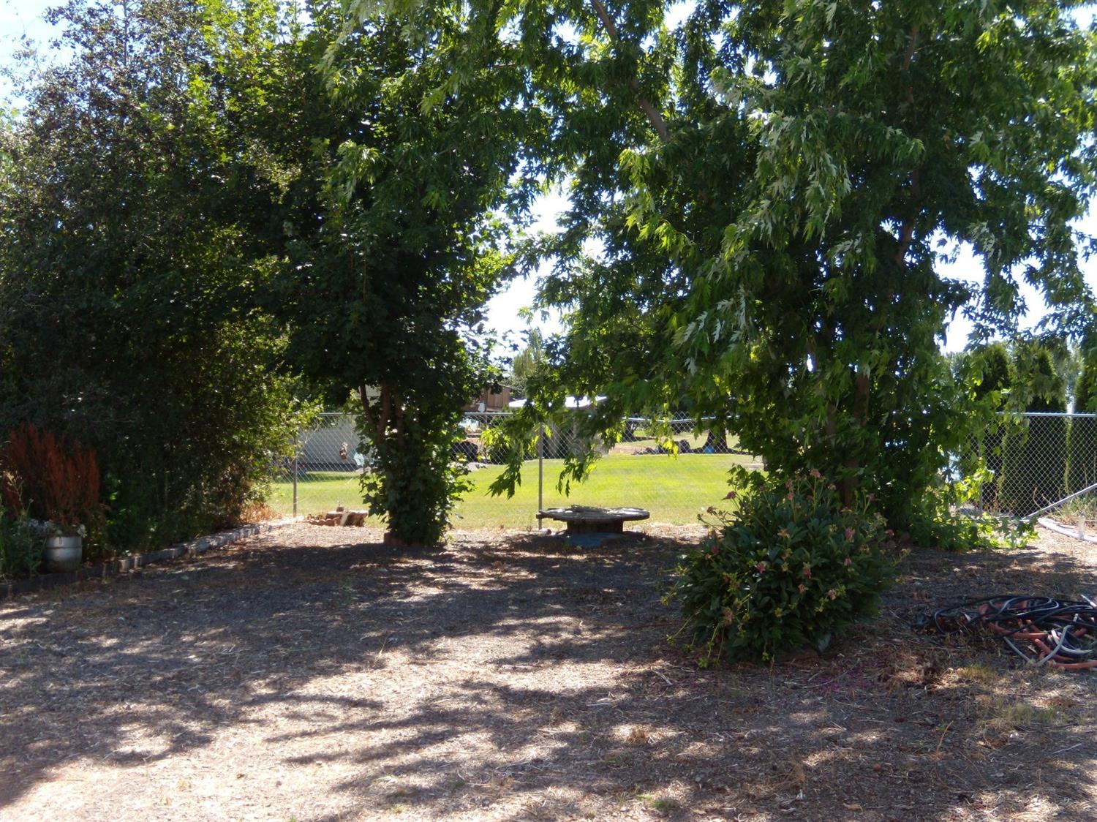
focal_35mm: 36
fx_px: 1140
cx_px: 548
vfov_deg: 39.6
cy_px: 411
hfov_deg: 51.4
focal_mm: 6.4
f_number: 3.6
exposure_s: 1/200
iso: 80
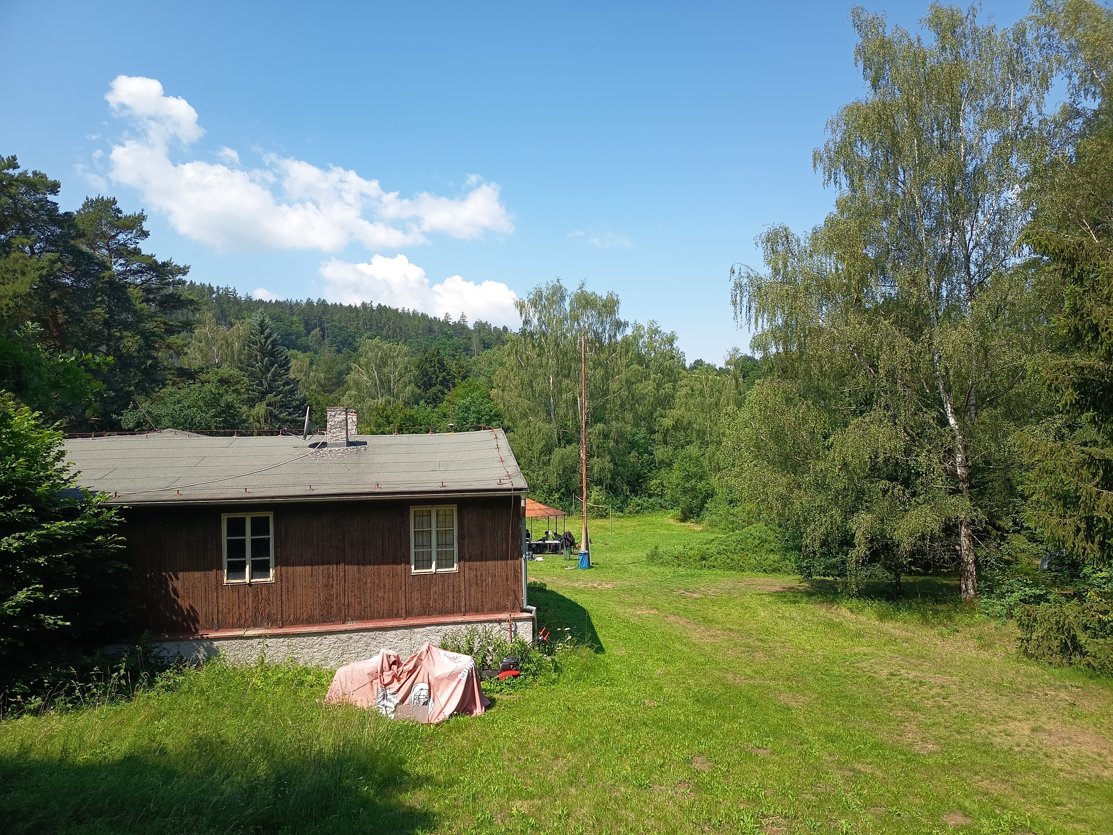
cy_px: 418
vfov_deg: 56.8
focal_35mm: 24
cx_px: 556
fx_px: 772
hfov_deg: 71.6
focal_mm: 5.27
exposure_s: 1/332
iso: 50
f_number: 1.7
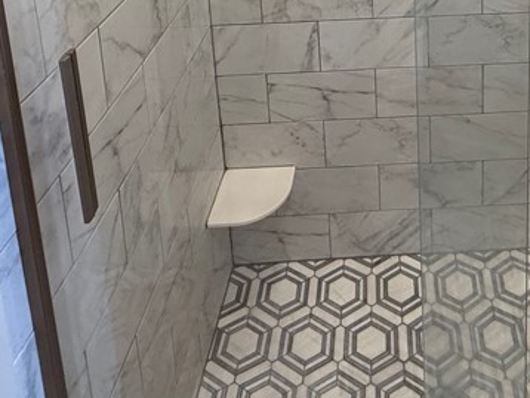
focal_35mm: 40
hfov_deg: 45.0
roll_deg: +1.9
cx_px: 403
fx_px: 613
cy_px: -148
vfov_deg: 28.1
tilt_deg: -10.6
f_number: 2.2
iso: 160
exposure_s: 1/120
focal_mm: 2.22
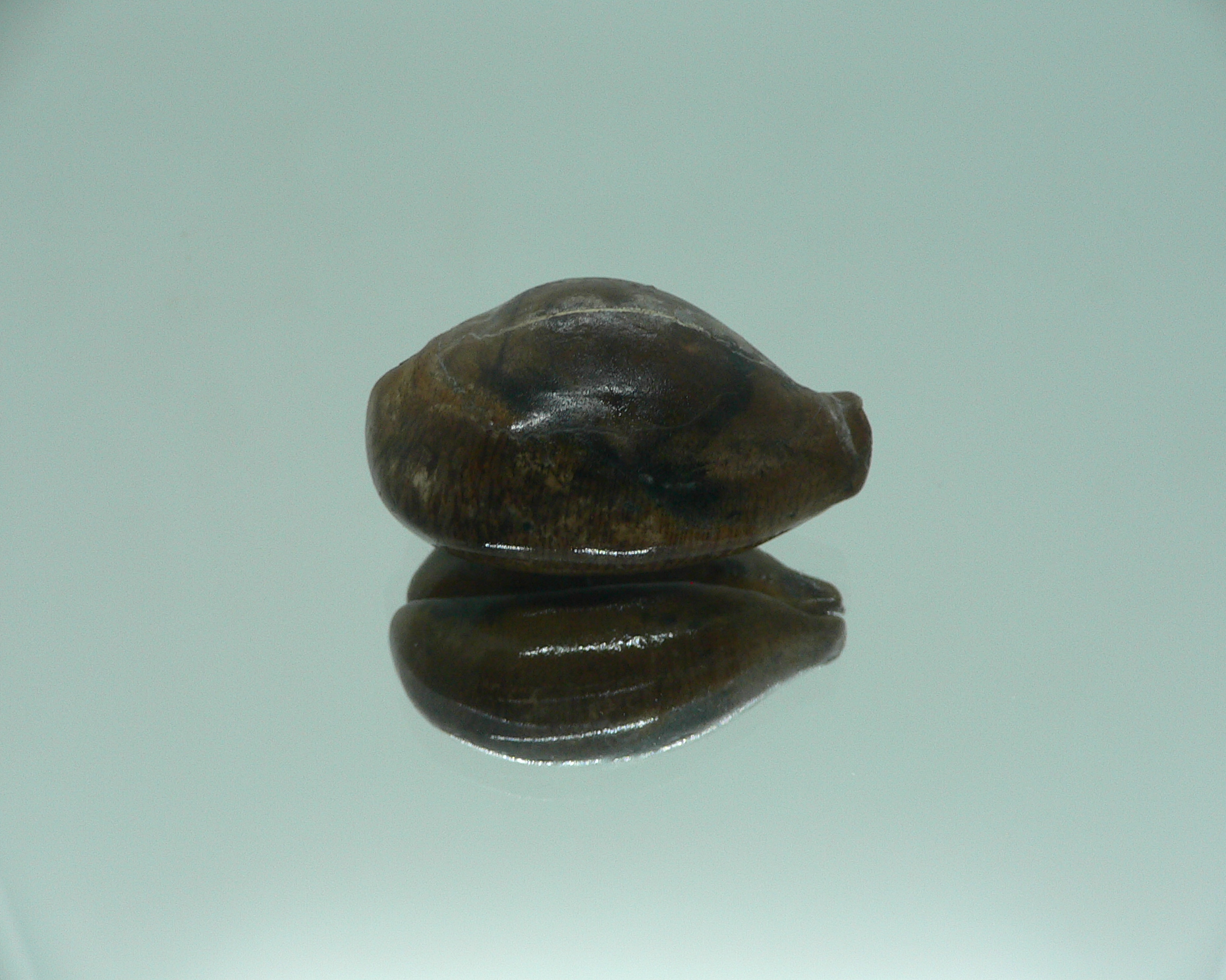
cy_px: 485
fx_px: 1343
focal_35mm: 37
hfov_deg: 49.1
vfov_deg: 40.1
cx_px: 617
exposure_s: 1/60
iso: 100
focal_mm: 4.6
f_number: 2.8
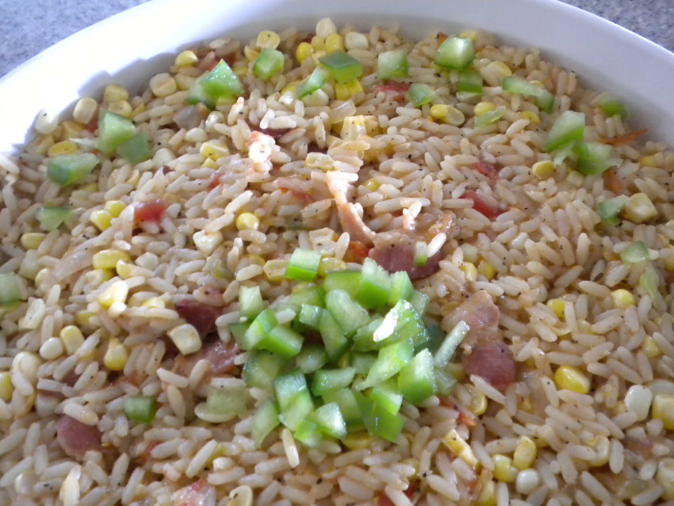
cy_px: 253
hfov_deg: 52.6
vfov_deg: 40.7
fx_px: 681
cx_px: 337
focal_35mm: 35
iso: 400
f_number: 3.1
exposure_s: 1/17.1
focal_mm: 6.3
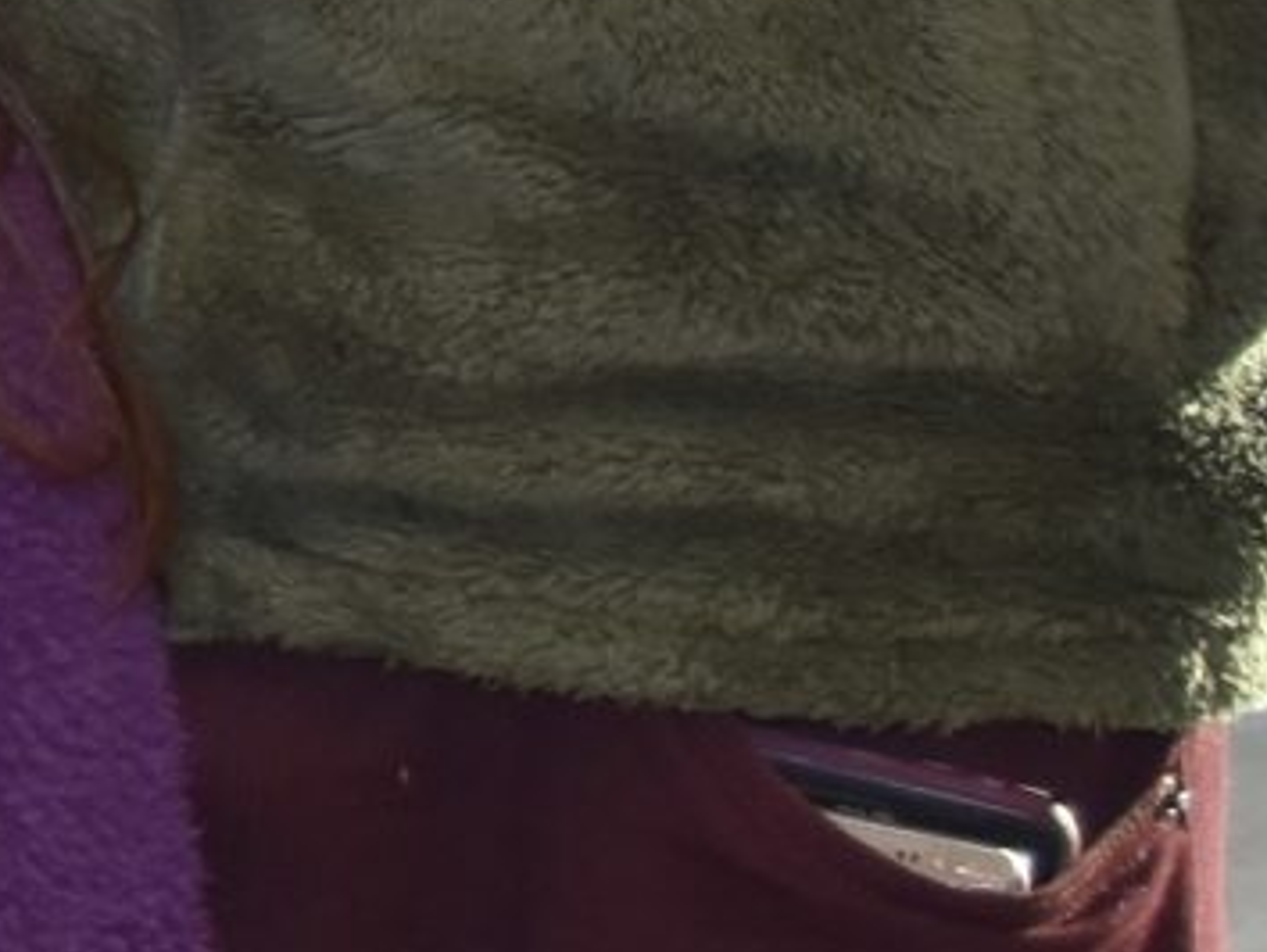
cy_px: -1122
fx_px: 9157
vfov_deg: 5.8
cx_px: -3028
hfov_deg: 6.8
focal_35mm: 250
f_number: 4
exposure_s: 1/60
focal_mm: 24
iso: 450
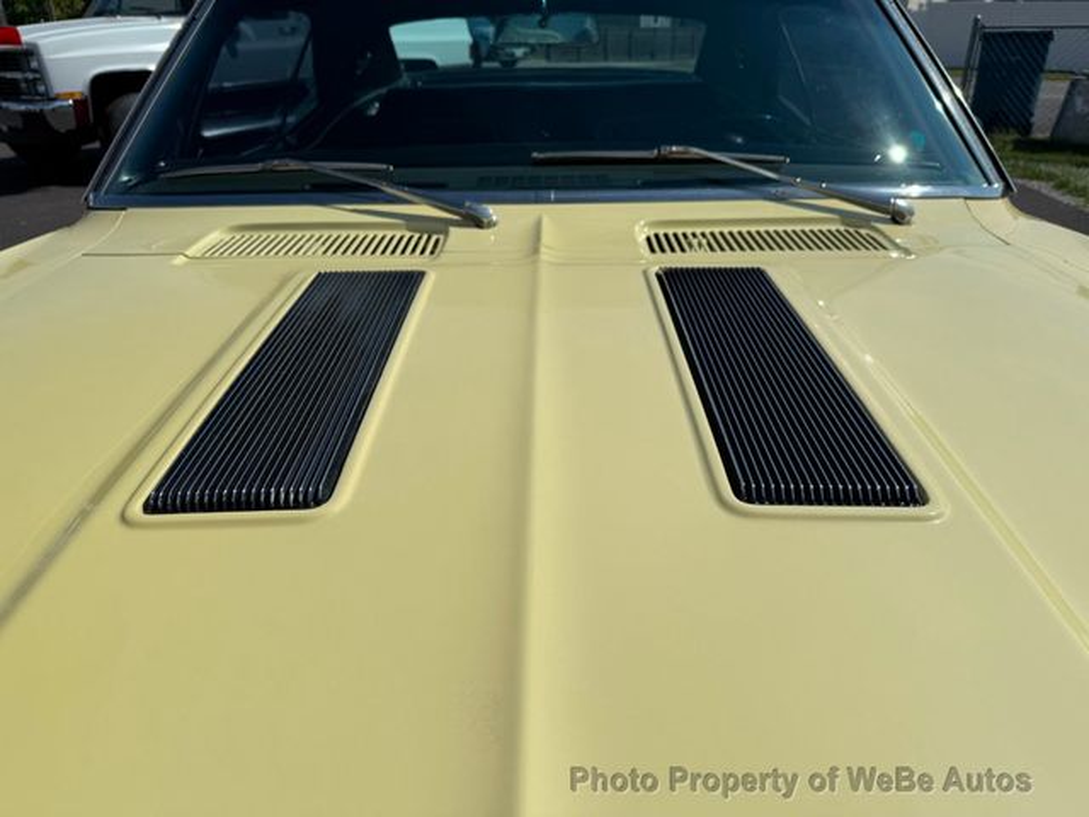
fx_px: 755
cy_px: 408
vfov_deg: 56.8
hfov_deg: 71.6
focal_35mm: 24
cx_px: 544
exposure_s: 1/14286
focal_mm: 6.76
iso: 64
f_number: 1.78
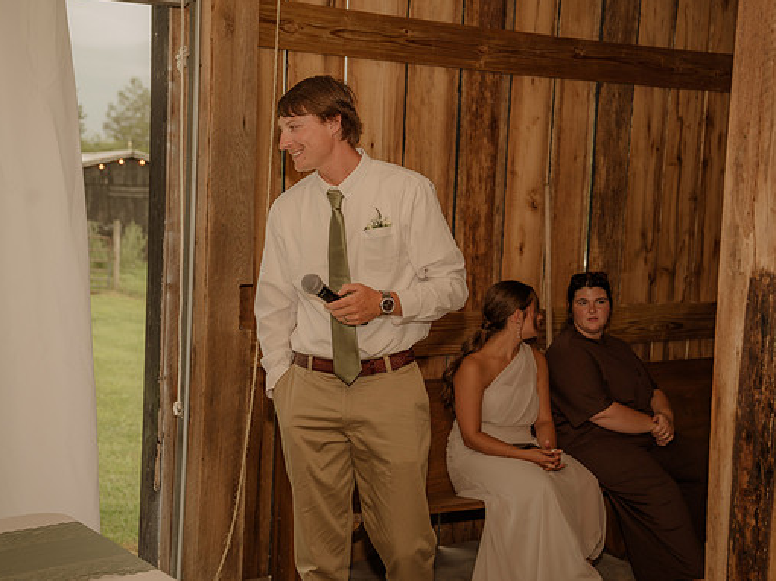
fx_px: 1232
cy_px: 289
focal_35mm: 55
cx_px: 370
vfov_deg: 26.5
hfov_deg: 34.9
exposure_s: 1/200
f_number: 4
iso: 500
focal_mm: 49
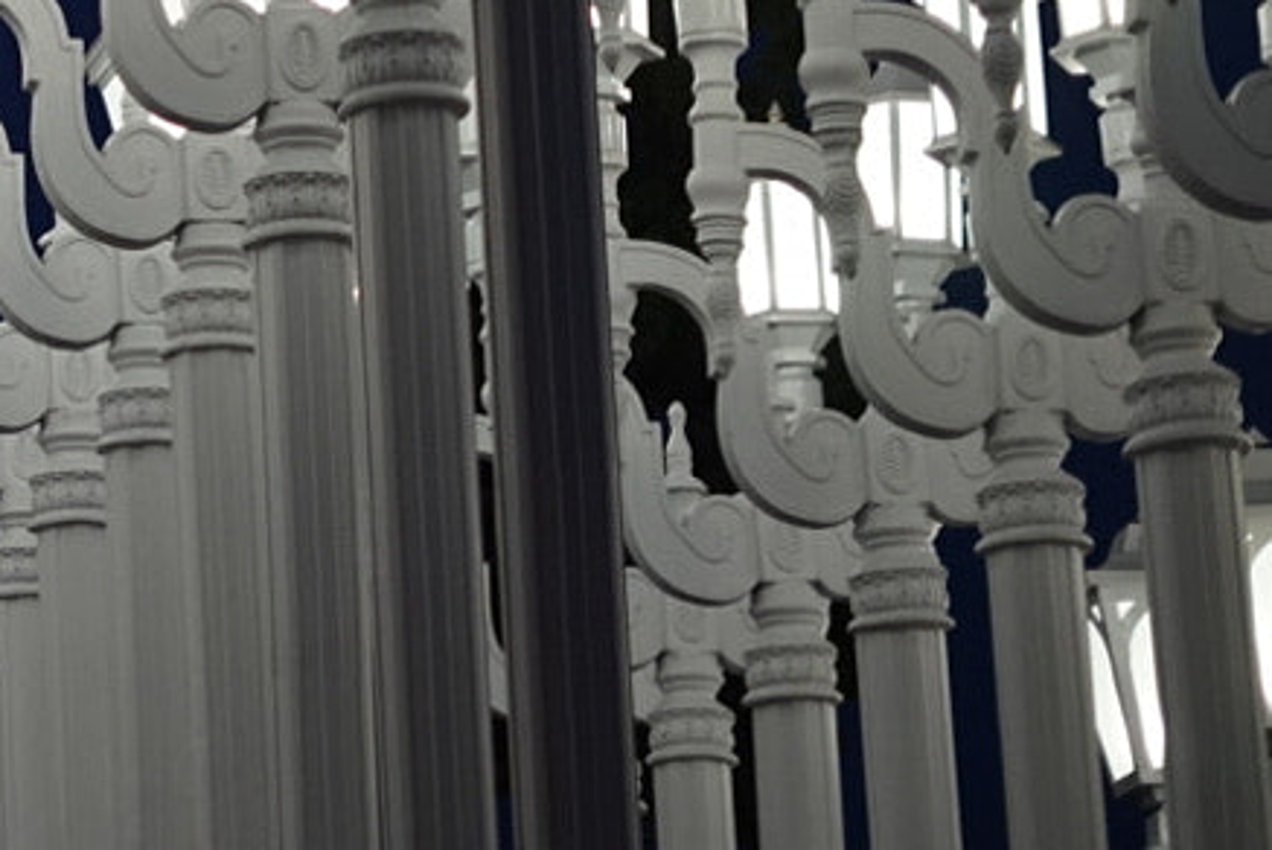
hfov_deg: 10.7
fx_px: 6470
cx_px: -847
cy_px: -272
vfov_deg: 7.4
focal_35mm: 183
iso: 800
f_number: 1.8
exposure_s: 1/250
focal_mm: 50
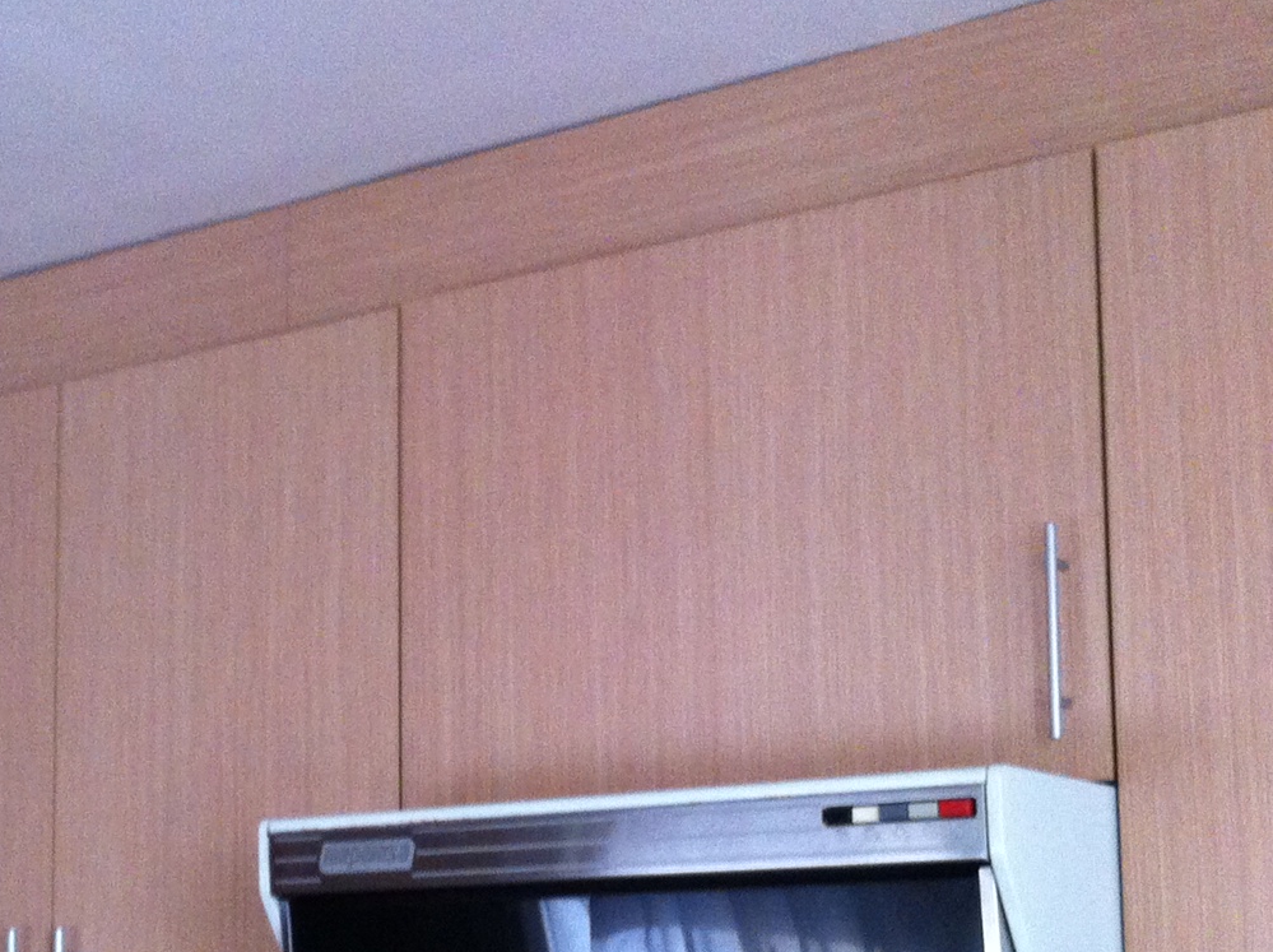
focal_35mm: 72
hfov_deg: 26.7
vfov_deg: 20.2
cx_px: 330
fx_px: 2645
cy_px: 739
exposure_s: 1/15
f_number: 2.8
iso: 250
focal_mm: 3.85
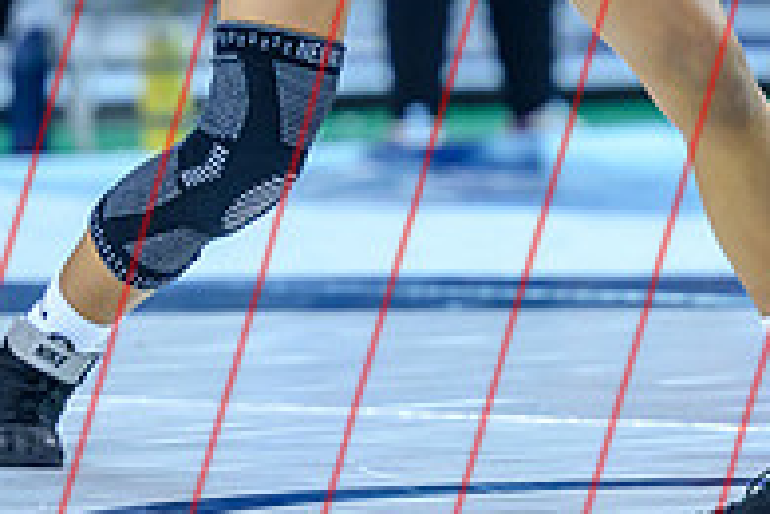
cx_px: 389
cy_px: -97
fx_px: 9624
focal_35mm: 450
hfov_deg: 4.6
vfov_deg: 3.1
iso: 2000
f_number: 2.8
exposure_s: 1/800
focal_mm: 120
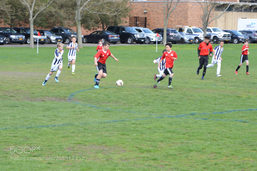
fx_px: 964
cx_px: 128
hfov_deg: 15.2
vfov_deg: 10.2
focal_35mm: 135
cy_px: 86
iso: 1000
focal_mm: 135
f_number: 18
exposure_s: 1/125
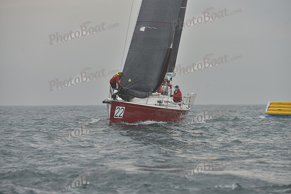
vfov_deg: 5.3
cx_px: 146
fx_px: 2102
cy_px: 97
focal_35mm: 260
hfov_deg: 7.9
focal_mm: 260
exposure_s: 1/800
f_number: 6.3
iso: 280
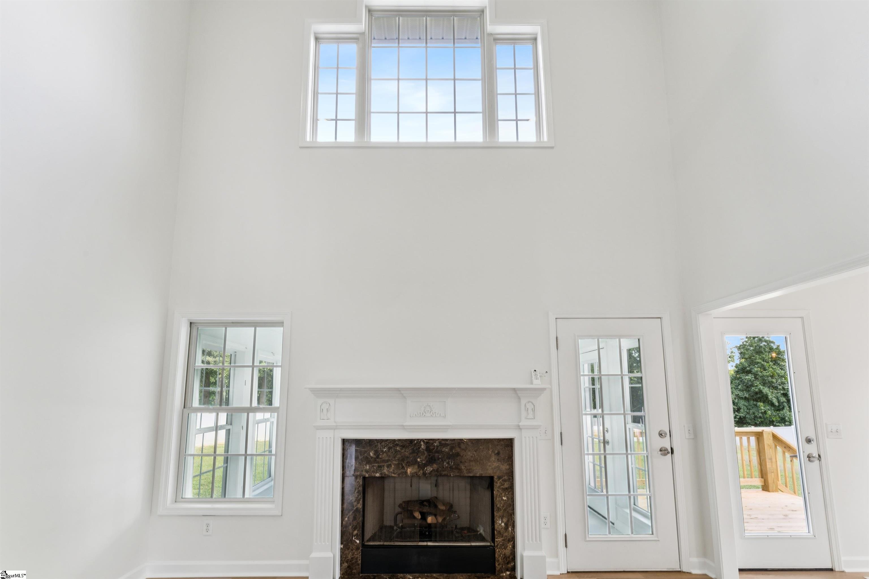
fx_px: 338
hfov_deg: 104.3
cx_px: 434
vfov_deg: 81.2
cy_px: 290
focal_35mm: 14
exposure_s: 1/13
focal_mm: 14
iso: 400
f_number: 13
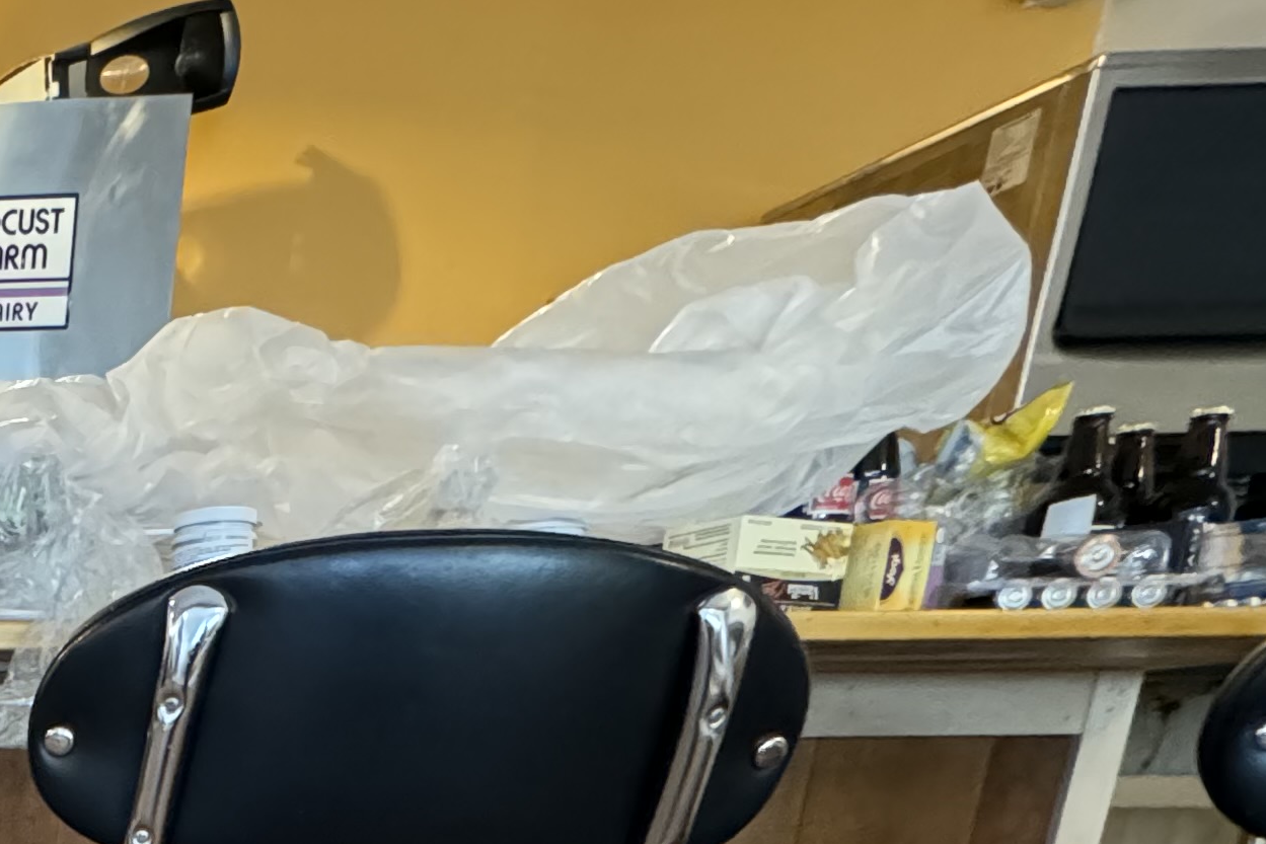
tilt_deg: -18.9
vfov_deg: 23.1
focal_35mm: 47
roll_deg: +0.2
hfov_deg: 30.2
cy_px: 1272
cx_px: -490
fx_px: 1653
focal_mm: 2.22
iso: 1250
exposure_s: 1/40
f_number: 2.2
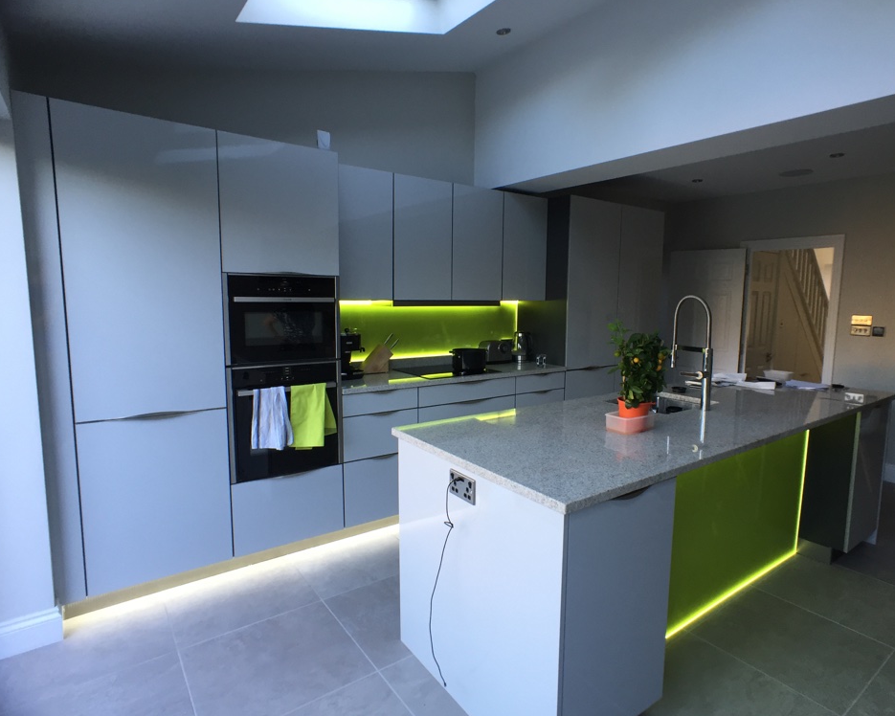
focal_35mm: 31
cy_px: 356
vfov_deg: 47.1
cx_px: 480
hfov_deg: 57.1
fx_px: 821
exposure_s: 1/33
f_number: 2.2
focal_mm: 4.15
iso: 32
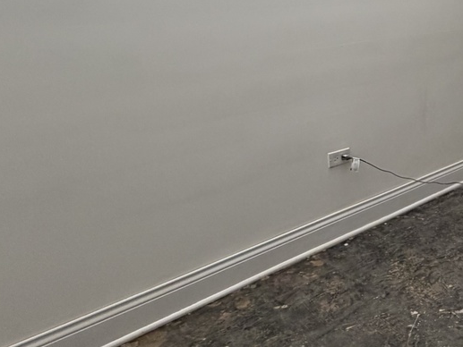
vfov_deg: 35.4
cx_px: 497
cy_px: 59
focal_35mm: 39
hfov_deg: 39.9
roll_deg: +2.3
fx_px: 522
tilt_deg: -8.3
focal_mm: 2.22
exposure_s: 1/60
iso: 200
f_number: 2.2
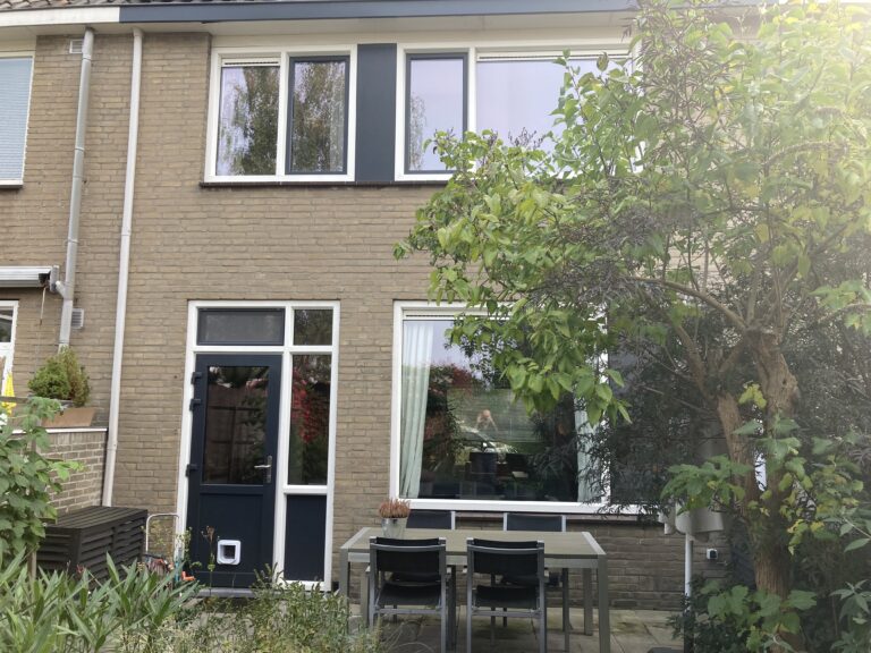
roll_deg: -0.9
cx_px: 436
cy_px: 326
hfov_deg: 63.4
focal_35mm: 28
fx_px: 705
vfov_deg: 49.7
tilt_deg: +7.6
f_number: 1.8
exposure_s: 1/361
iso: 20
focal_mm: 3.99
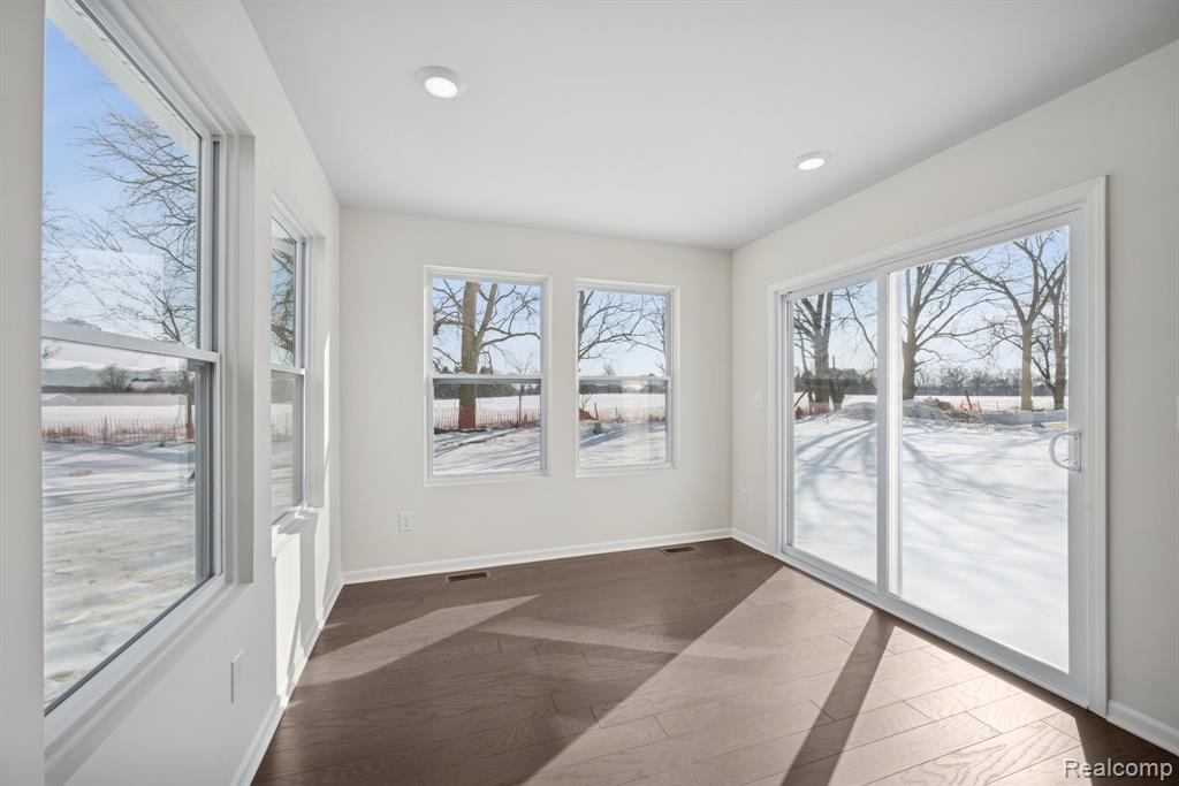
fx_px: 459
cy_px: 393
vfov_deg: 81.2
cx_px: 590
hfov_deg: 104.2
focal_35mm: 14
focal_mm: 14
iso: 64
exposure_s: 1/30
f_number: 9
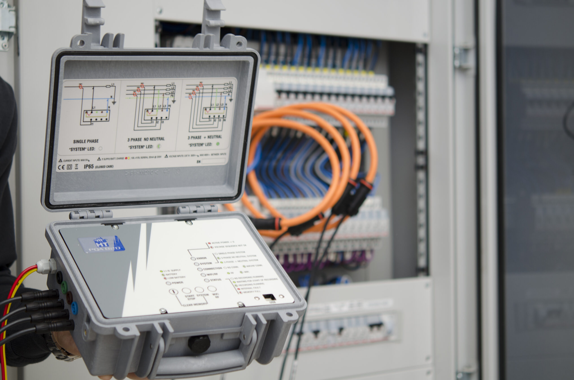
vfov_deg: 15.1
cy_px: 190
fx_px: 1432
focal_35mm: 90
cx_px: 287
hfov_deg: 22.7
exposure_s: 1/10
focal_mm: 60
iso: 100
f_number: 2.8
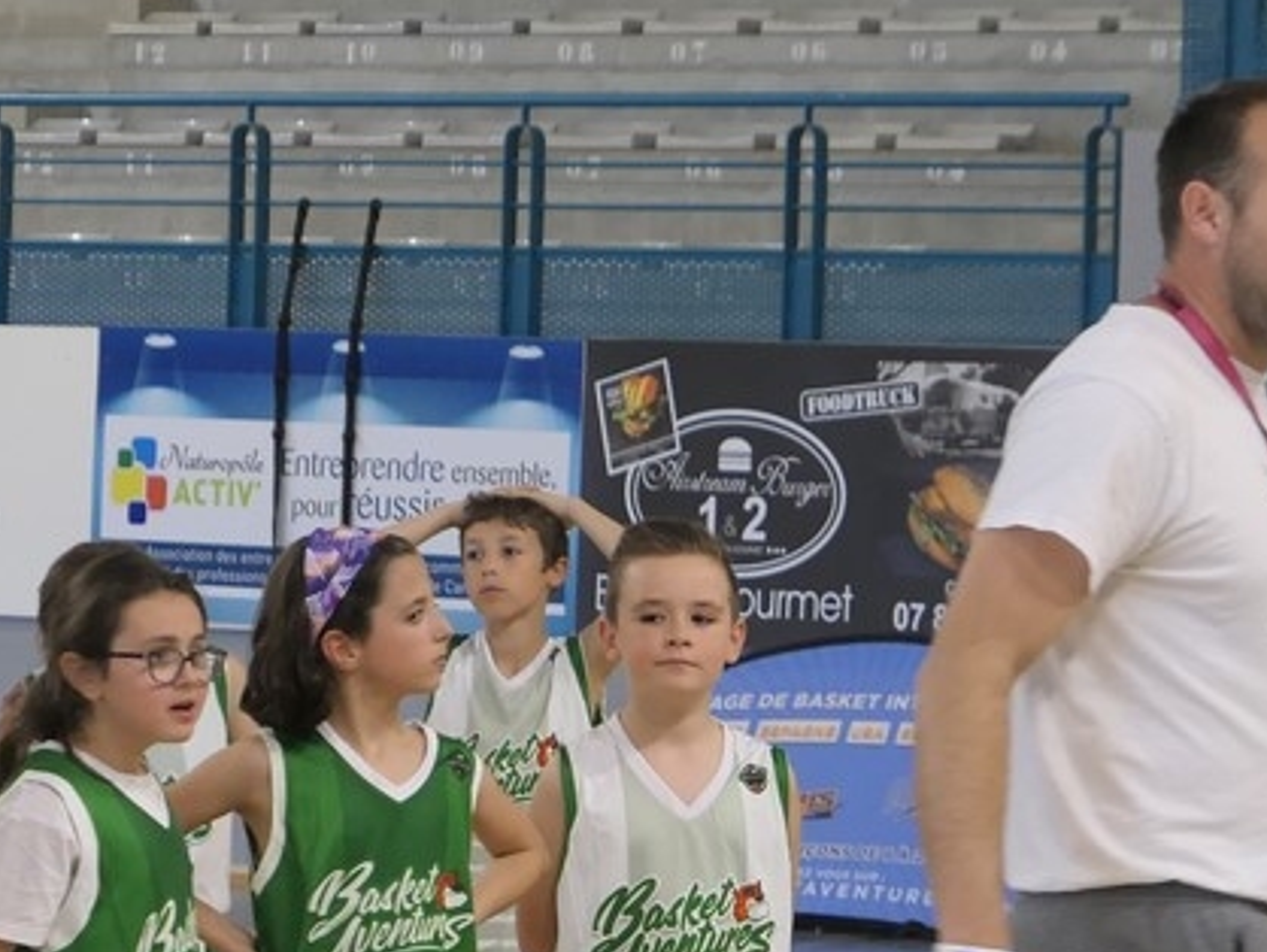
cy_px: 482
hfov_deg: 9.8
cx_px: 897
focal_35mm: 202
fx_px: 7398
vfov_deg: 7.4
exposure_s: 1/125
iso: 800
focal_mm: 26.4
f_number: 2.8
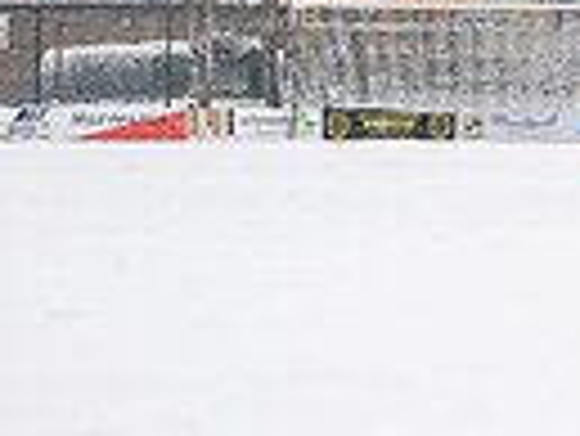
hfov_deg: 6.1
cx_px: 1126
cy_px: 48
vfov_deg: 4.7
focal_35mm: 316
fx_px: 5300
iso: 160
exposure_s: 1/500
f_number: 4
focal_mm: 70
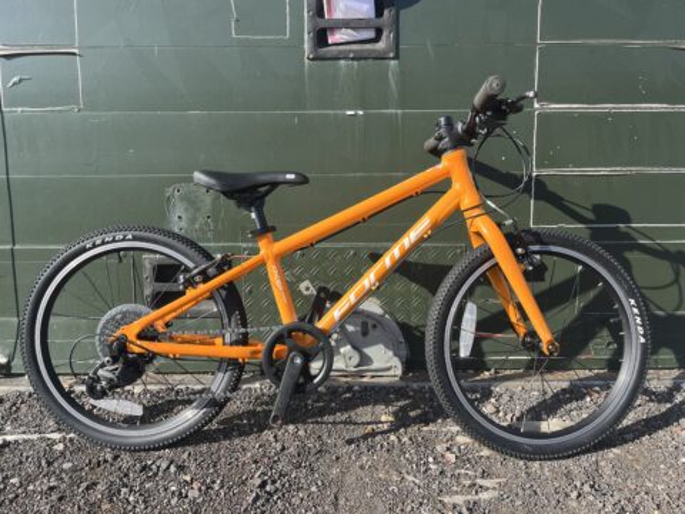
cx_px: 342
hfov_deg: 67.3
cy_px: 257
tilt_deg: -7.0
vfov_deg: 53.1
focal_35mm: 26
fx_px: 515
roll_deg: +2.5
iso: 50
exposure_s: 1/1279
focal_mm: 5.1
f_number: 1.6
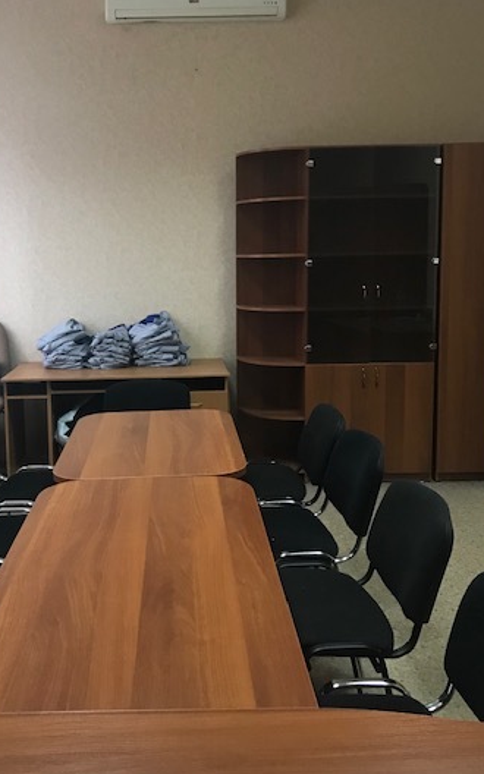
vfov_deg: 53.9
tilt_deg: -7.1
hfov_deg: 35.1
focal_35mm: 36
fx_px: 760
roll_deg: +1.2
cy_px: 349
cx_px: 169
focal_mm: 3.99
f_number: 1.8
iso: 80
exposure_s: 1/17
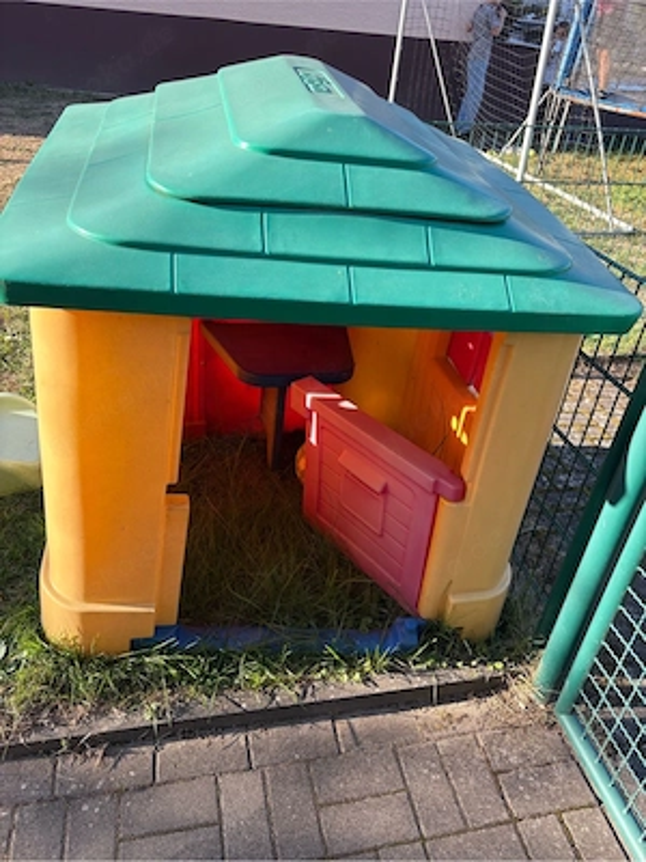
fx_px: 647
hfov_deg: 53.1
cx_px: 323
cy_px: 431
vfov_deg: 67.3
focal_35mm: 26
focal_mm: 5.96
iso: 50
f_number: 1.6
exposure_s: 1/424
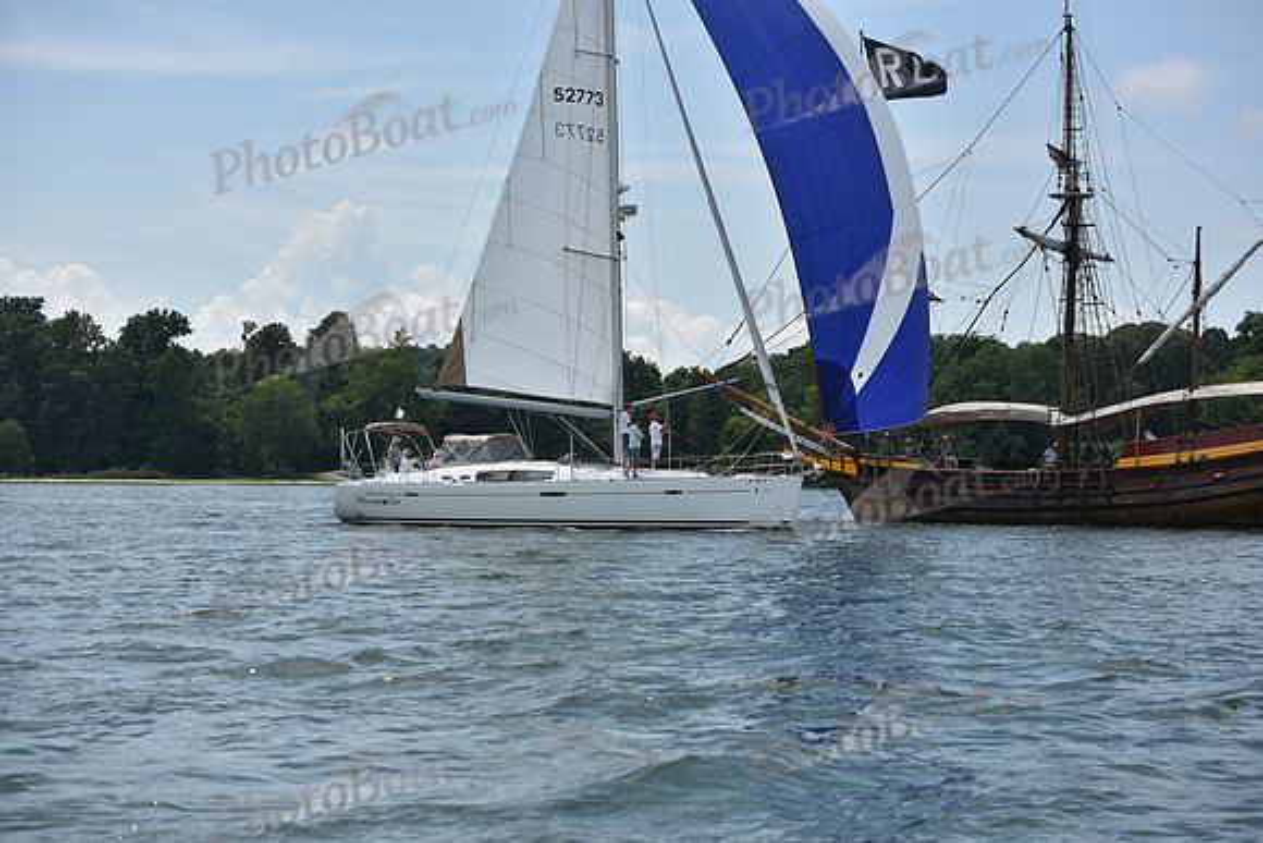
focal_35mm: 70
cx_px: 632
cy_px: 422
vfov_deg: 19.5
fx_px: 2456
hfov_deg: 28.8
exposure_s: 1/3200
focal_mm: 70
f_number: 5
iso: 320
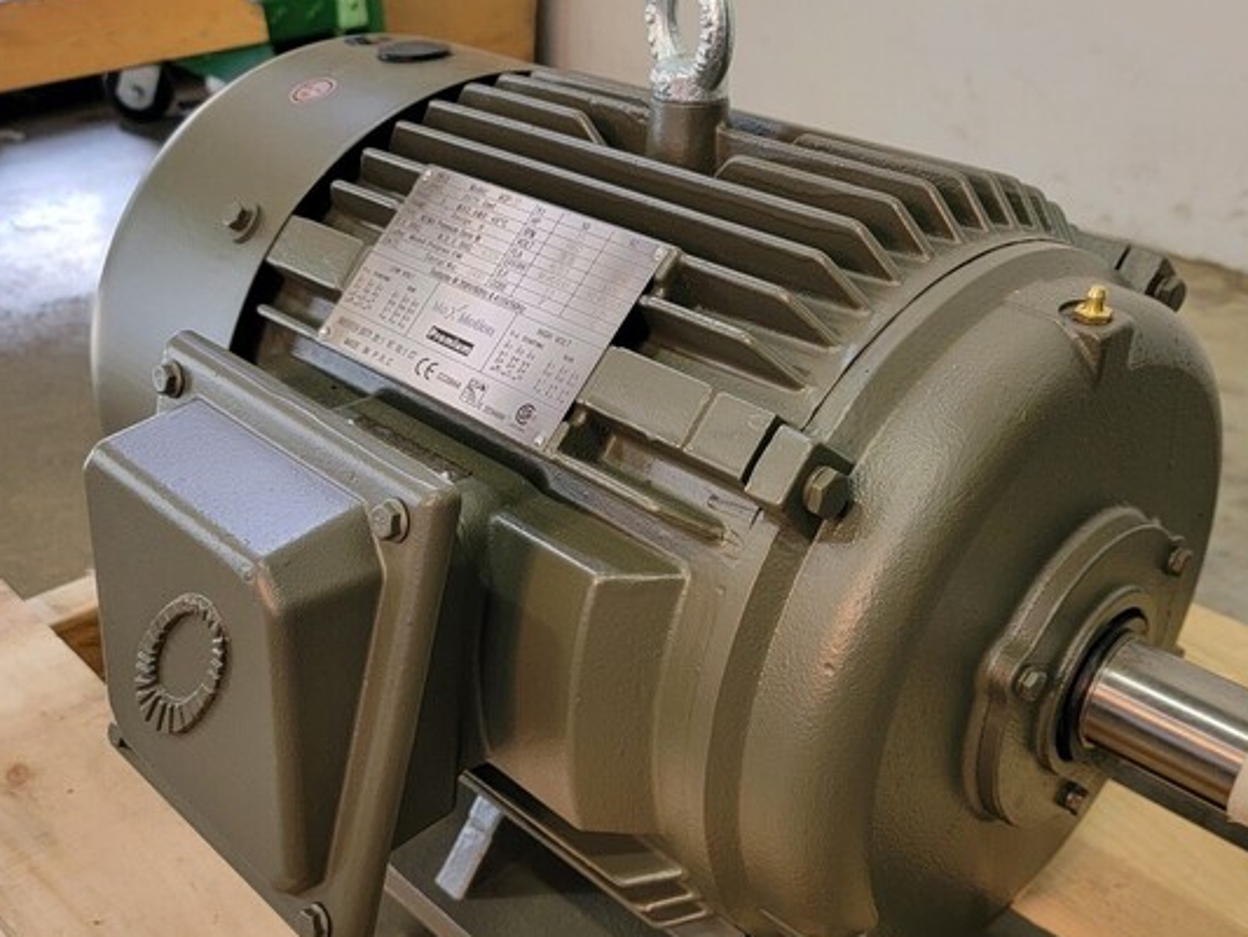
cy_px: 504
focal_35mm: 36
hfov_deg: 51.3
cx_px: 681
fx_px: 1298
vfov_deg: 39.6
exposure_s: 1/60
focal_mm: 6.7
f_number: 1.8
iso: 250
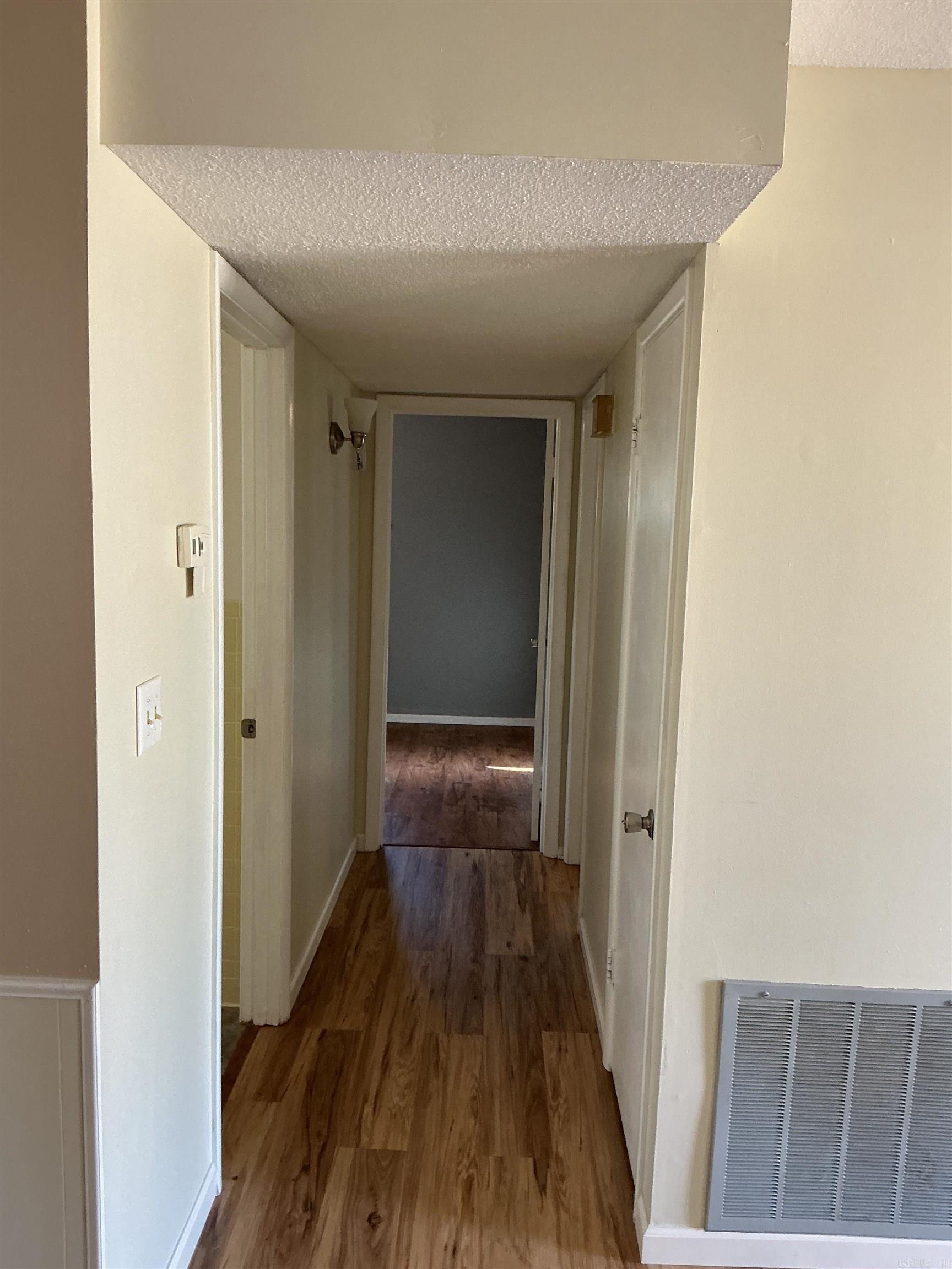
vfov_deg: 61.7
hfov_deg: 48.2
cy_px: 634
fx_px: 1063
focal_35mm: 29
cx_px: 476
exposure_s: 1/60
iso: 125
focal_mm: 3
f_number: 1.8
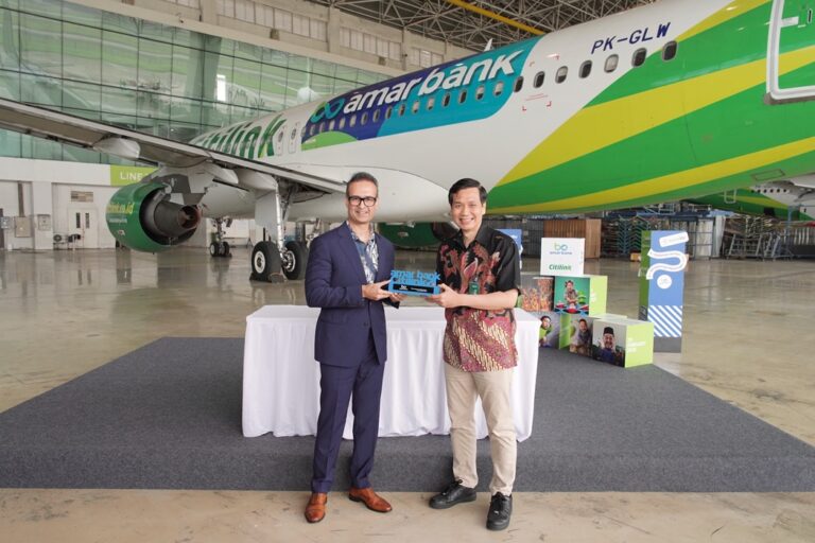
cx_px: 408
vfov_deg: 53.1
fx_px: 543
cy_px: 272
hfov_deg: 73.7
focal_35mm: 24
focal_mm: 24
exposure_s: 1/250
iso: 400
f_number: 4.5
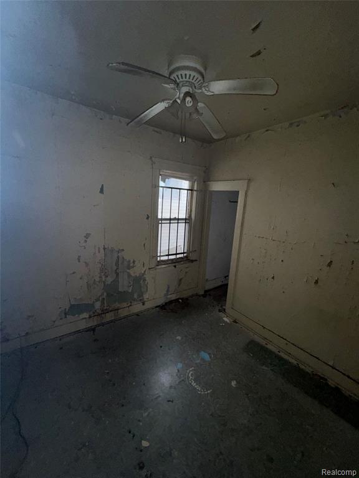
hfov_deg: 85.7
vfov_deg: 102.1
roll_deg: -2.8
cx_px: 180
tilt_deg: -9.7
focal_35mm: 14
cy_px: 239
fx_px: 194
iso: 125
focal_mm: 2.22
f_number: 2.2
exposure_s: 1/60
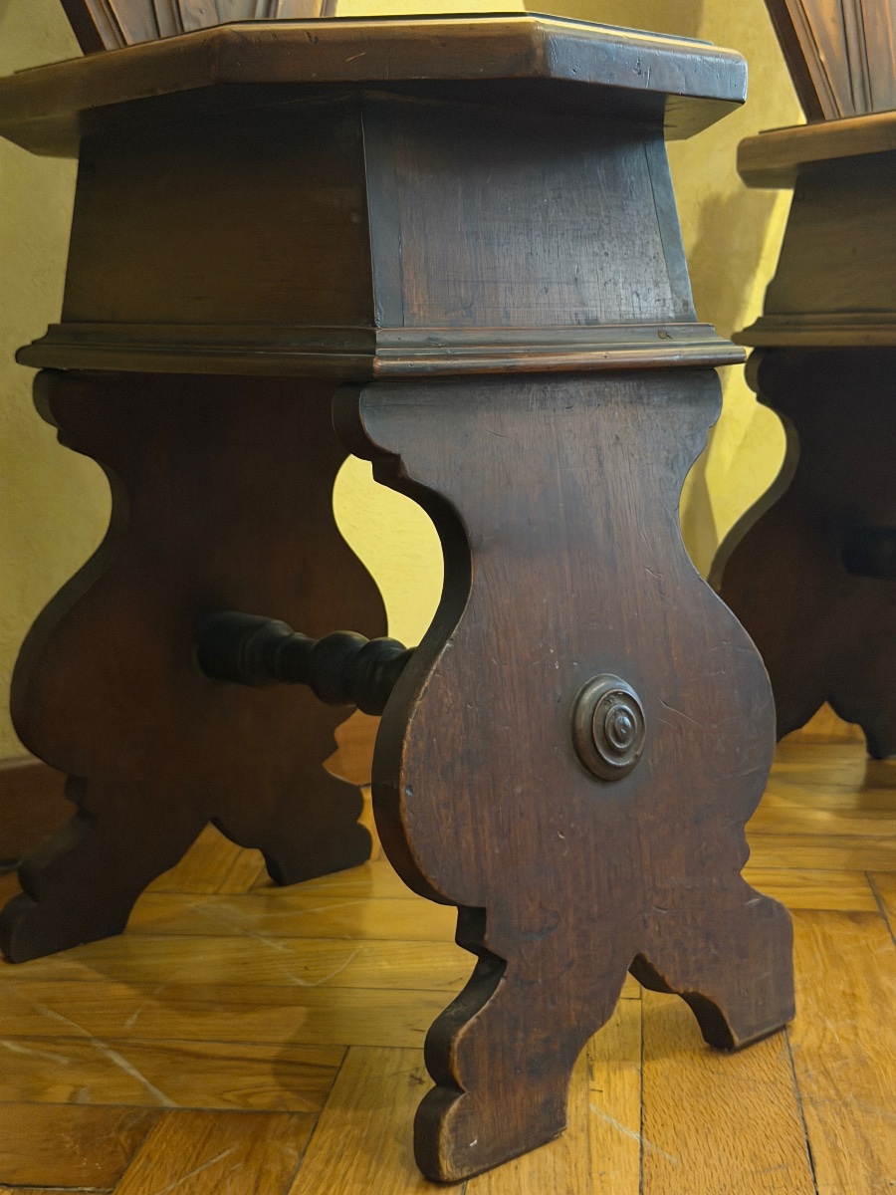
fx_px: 1657
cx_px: 448
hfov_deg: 30.3
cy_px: 598
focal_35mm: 48
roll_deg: -0.4
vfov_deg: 39.7
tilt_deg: -9.0
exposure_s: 1/20
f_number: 1.78
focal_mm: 6.76
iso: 640
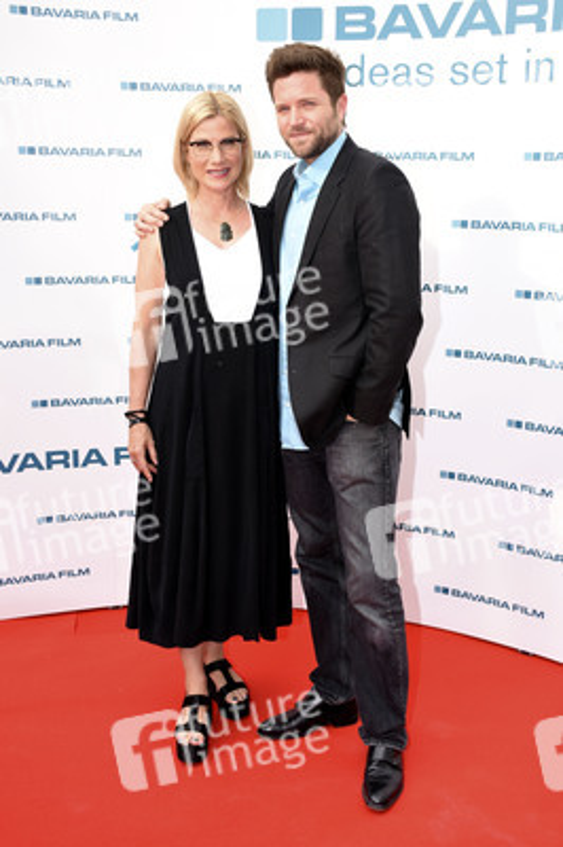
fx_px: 846
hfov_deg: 36.8
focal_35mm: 36
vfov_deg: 53.2
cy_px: 424
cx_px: 282
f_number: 5.6
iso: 200
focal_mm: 24
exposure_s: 1/160
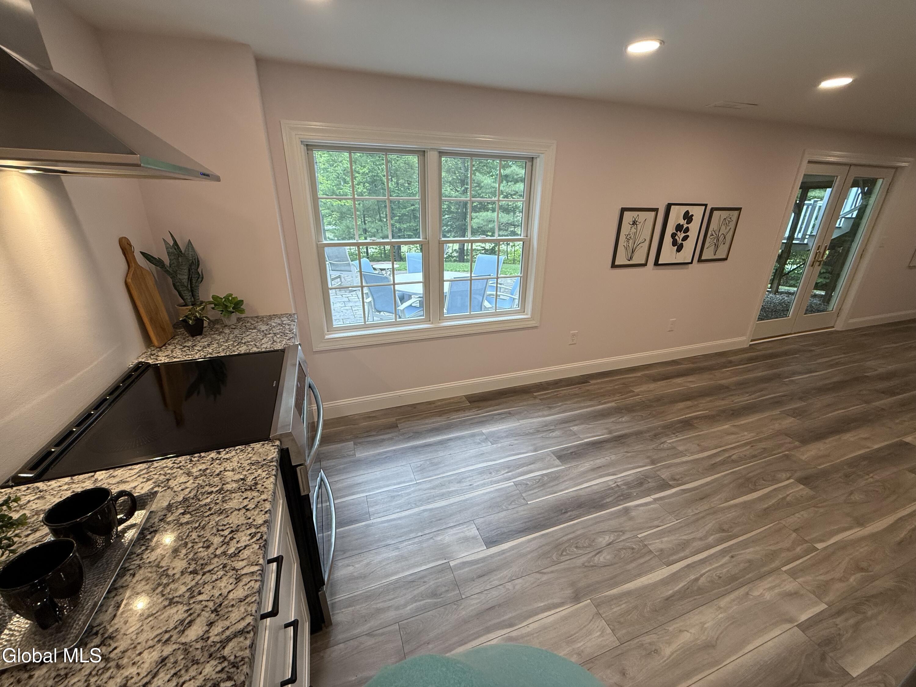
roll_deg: +0.1
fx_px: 370
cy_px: 344
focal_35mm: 14
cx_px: 458
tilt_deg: -21.2
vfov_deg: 85.7
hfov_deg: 102.1
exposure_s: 1/120
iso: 125
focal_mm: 2.22
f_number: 2.2
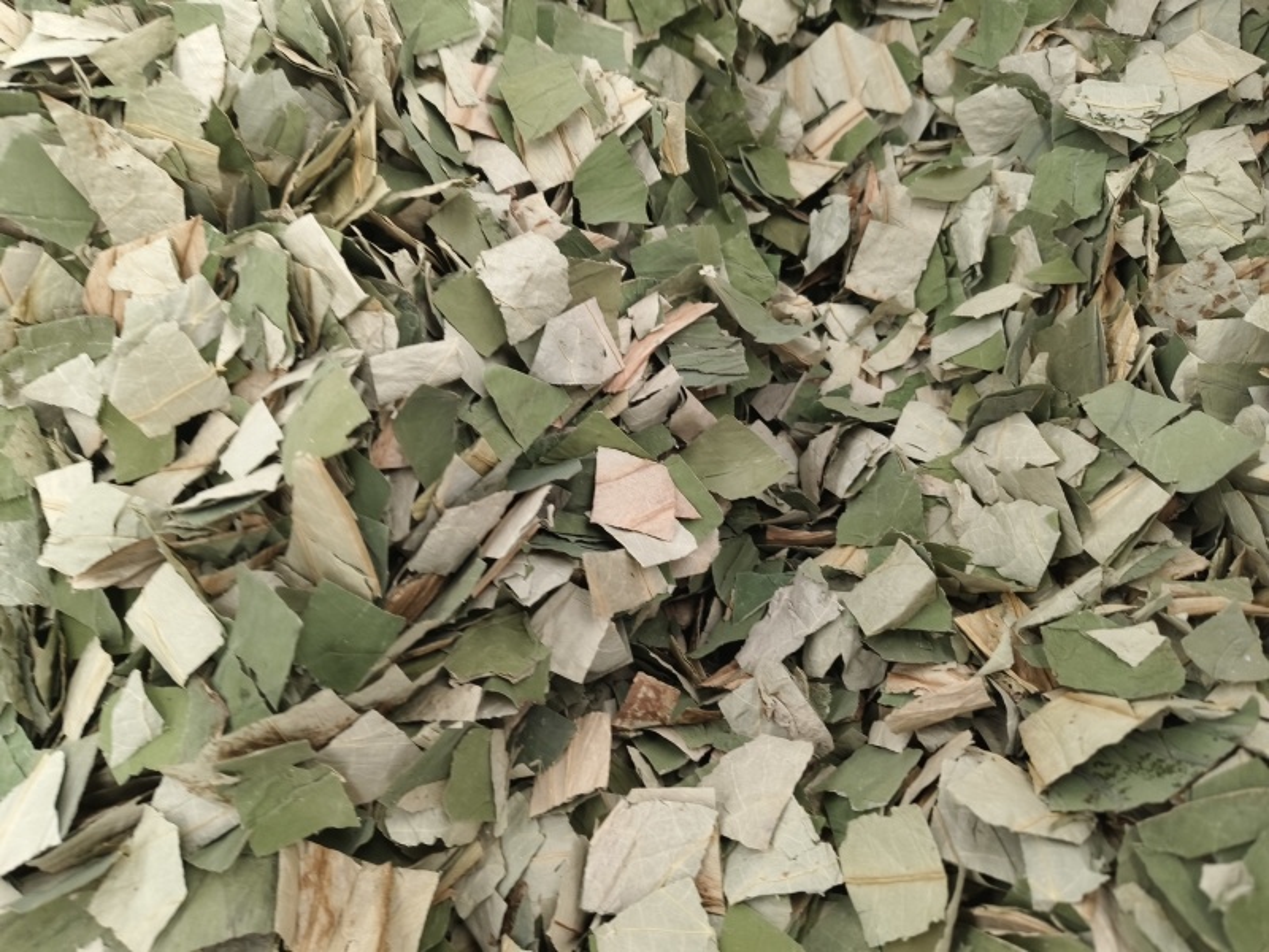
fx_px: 843
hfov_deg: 73.9
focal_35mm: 23
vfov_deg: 58.9
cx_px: 634
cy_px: 476
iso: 411
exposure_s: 1/100
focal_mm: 5.6
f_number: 1.88
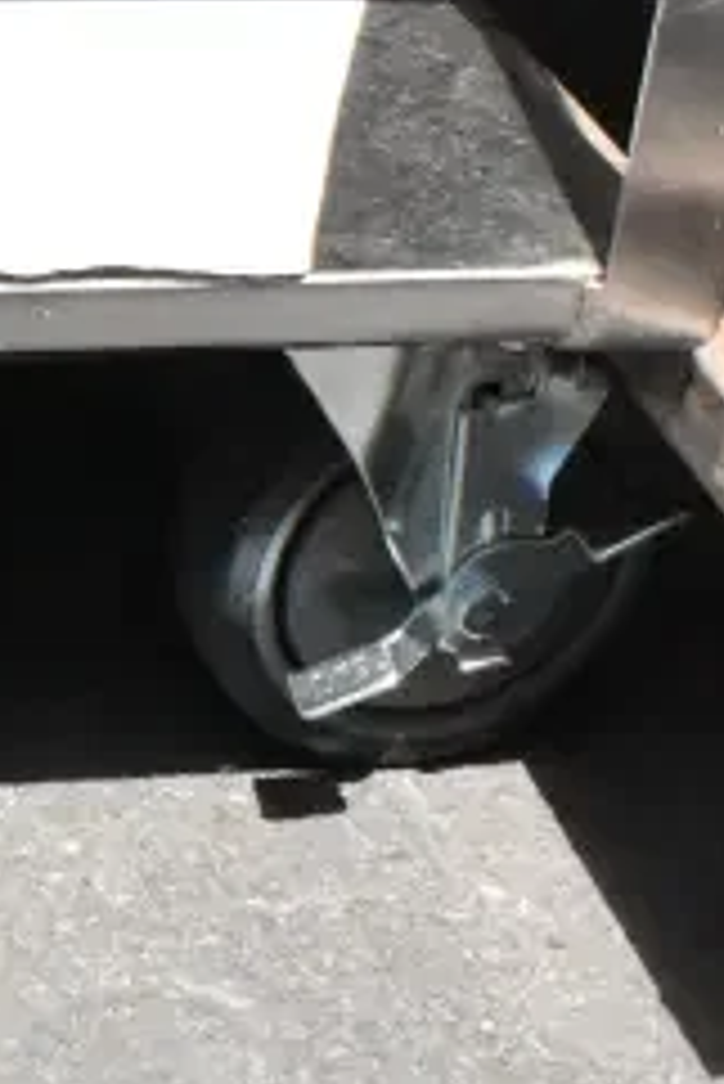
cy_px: 308
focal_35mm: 114
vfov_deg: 17.9
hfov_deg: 11.1
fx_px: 3434
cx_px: -630
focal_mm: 20
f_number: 20
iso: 6400
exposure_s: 1/1600
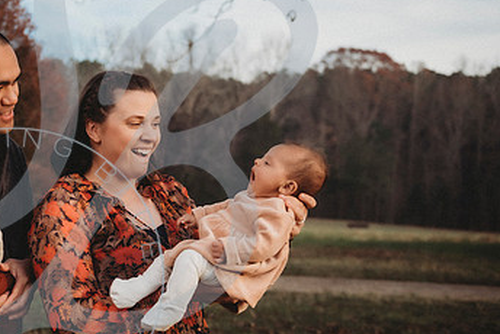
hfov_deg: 33.6
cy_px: 155
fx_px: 792
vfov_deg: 23.8
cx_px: 74
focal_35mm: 57
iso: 100
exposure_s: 1/500
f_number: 2.8
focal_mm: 32
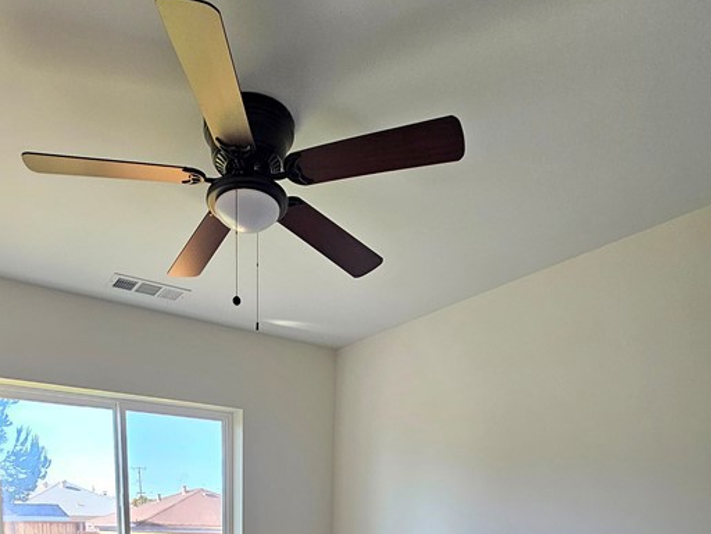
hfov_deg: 66.7
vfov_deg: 39.3
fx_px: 534
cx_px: 287
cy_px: 633
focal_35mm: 26
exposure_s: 1/60.2
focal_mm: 2.2
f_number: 2.2
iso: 80
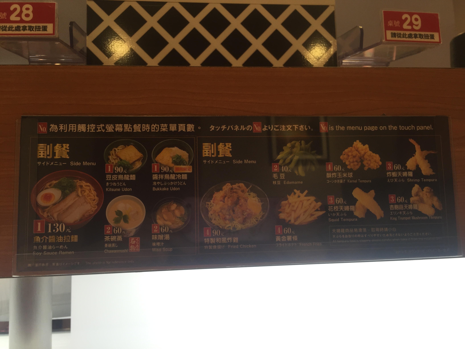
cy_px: 174
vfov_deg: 48.2
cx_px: 232
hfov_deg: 61.7
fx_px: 390
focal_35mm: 29
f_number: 2.2
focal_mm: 4.15
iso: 32
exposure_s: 1/60
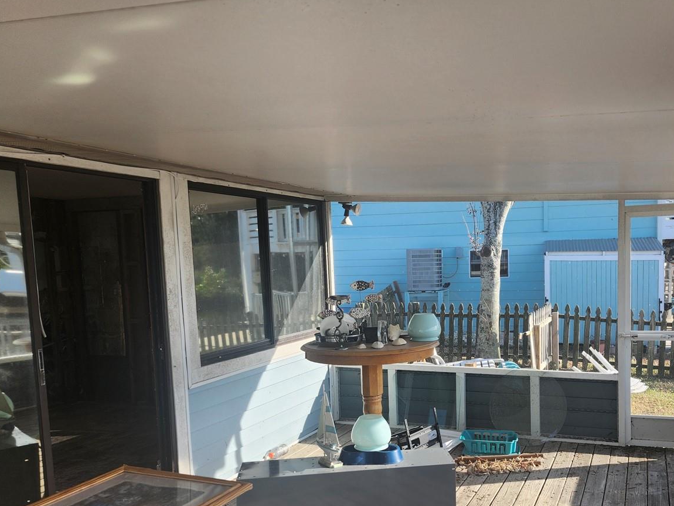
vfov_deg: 43.7
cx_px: 428
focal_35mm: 32
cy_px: 326
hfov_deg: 56.0
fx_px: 623
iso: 25
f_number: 1.8
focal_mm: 5.54
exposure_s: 1/300
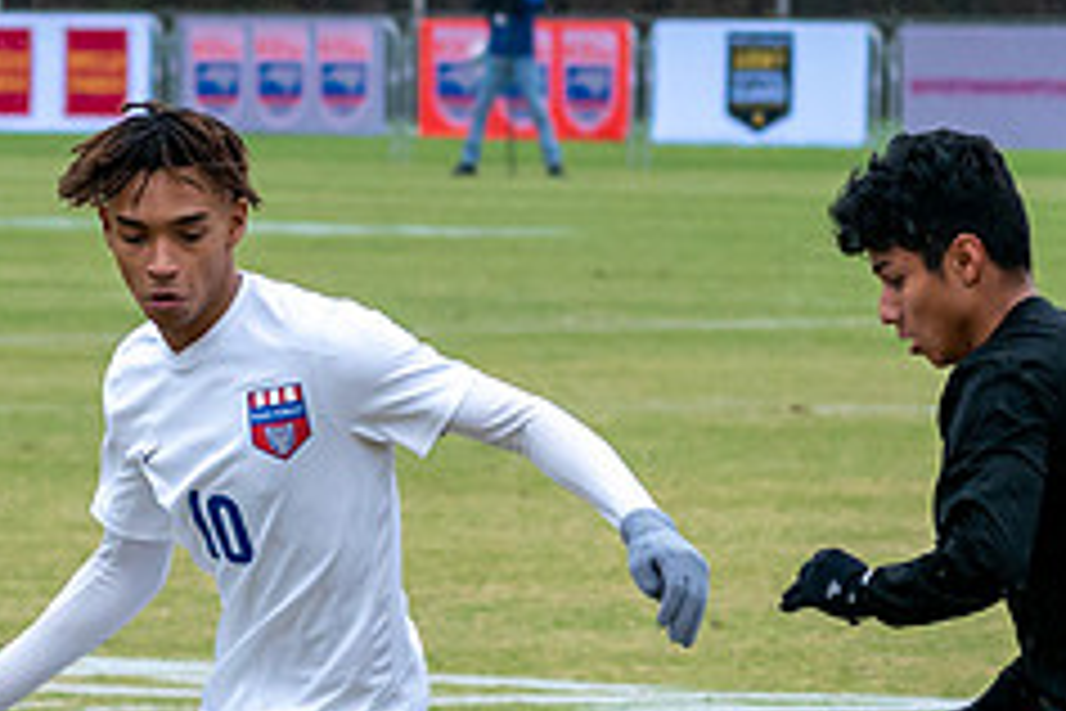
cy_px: 810
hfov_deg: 4.3
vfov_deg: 2.9
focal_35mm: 475
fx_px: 14064
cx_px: 466
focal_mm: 112
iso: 2500
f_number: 5.6
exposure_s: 1/800
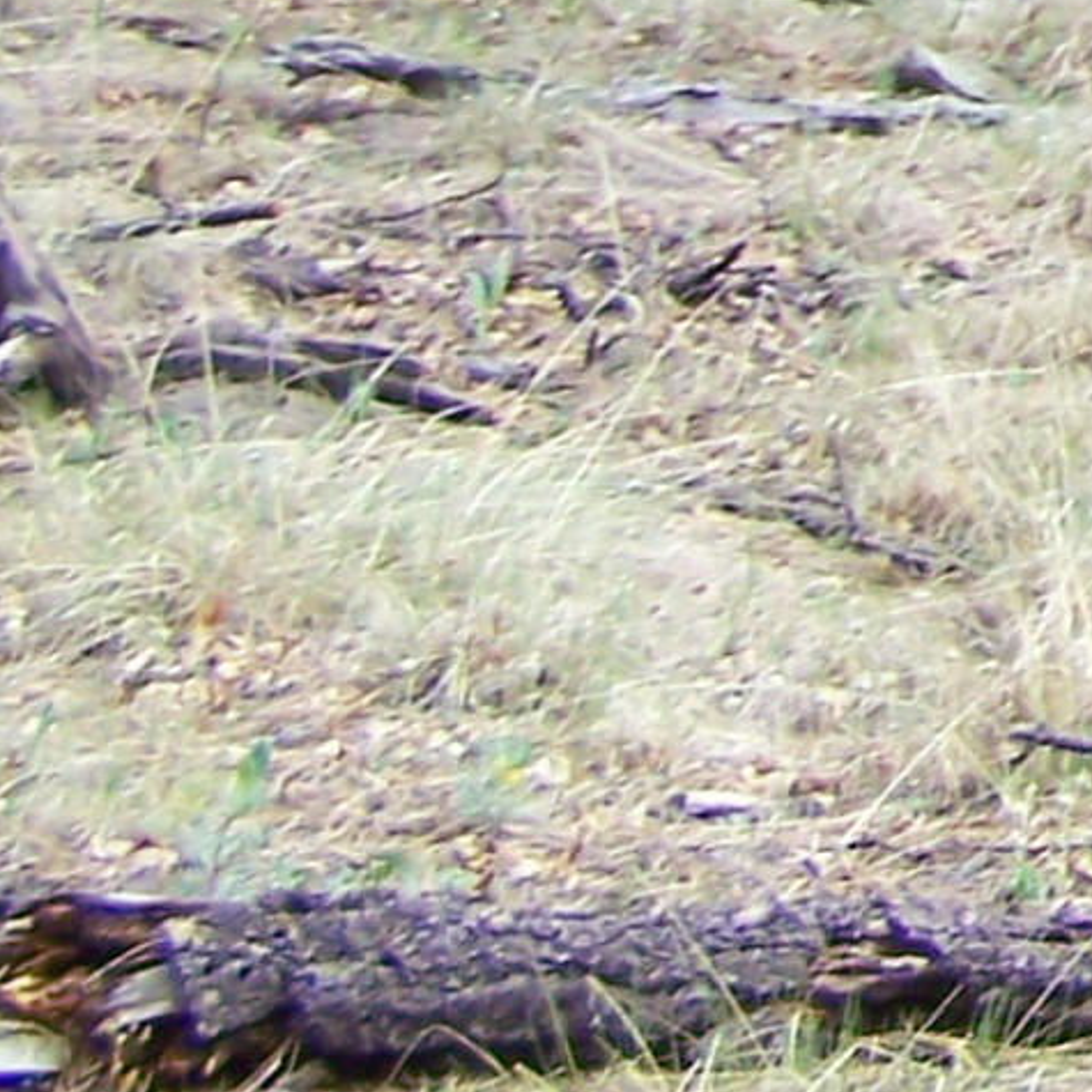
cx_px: 3152
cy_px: -1159
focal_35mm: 212
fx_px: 7566
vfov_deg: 7.9
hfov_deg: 7.4
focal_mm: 6.3
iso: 64
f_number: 2.8
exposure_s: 1/125
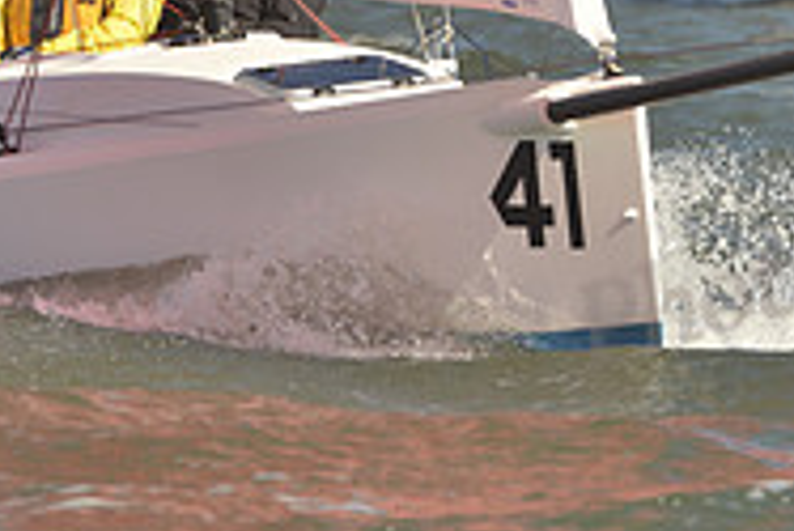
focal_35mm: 961
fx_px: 21211
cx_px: 361
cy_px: 96
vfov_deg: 1.4
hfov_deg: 2.1
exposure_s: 1/1000
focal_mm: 310
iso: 200
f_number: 5.6
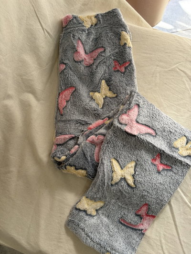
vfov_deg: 67.3
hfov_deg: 53.1
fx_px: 191
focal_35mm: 26
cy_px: 127
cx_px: 96
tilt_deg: -81.0
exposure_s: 1/182
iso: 50
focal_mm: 5.96
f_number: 1.6
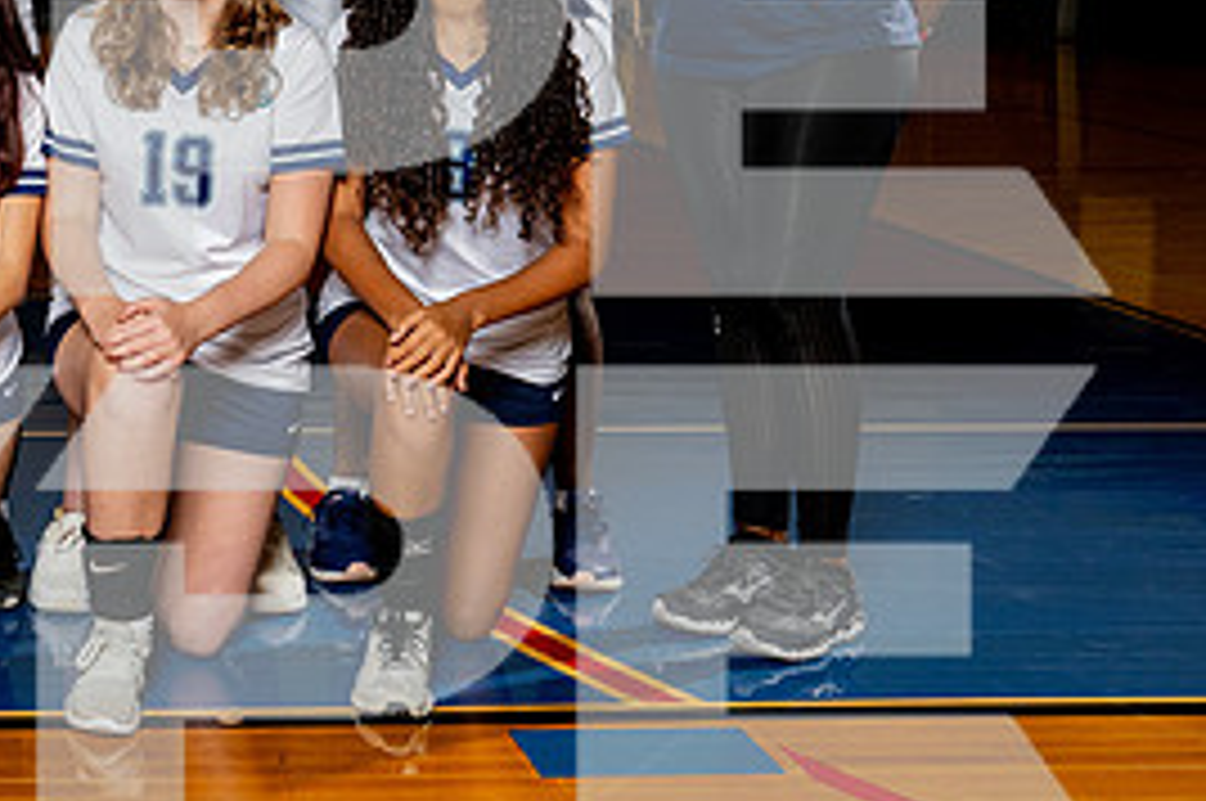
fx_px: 2543
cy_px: 42
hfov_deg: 25.2
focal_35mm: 76
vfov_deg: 17.6
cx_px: -39
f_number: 8
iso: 1250
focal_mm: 32
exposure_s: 1/250
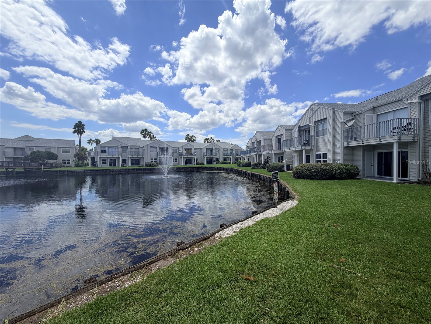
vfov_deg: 85.7
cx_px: 216
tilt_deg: -0.1
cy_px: 162
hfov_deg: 102.1
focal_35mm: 14
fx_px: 174
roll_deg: +0.3
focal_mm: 2.22
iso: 20
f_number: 2.2
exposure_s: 1/1464
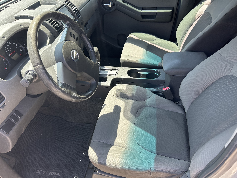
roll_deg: +3.0
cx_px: 118
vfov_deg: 53.1
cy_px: 89
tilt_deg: -41.1
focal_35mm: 26
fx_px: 178
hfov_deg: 67.3
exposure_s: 1/306
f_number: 1.5
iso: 50
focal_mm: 5.7
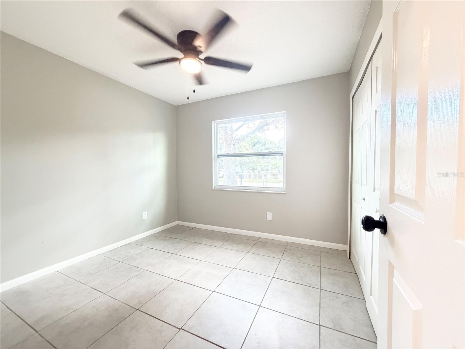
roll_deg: +0.6
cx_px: 232
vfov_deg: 85.7
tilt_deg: -2.1
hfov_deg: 102.1
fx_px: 188
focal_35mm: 14
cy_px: 174
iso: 640
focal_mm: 2.22
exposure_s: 1/60
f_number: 2.2
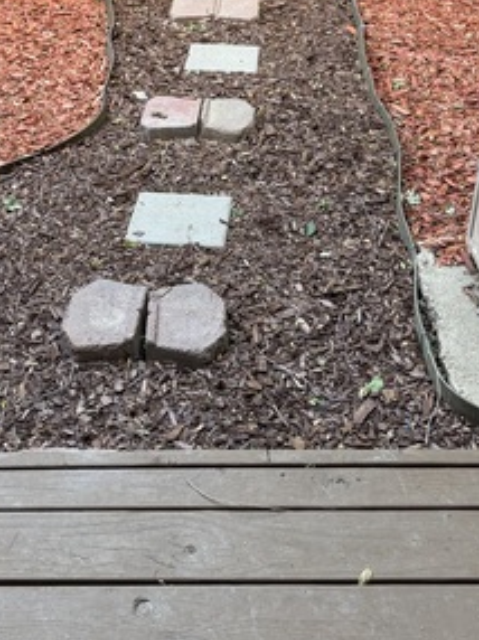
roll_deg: +0.8
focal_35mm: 56
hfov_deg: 26.0
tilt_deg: -29.0
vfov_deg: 33.5
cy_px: 140
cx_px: 172
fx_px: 1035
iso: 125
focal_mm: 6.76
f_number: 1.78
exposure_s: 1/121
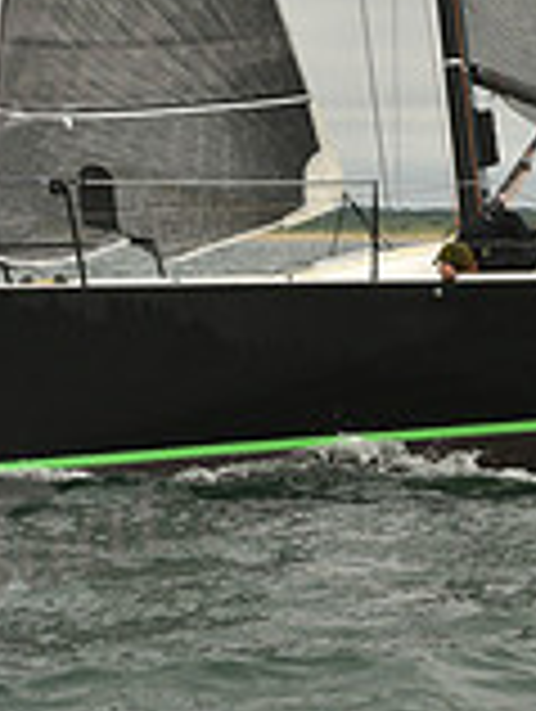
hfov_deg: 6.0
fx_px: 5086
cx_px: 531
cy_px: 272
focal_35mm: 247
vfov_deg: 8.0
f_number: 10
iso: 320
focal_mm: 70
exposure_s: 1/800
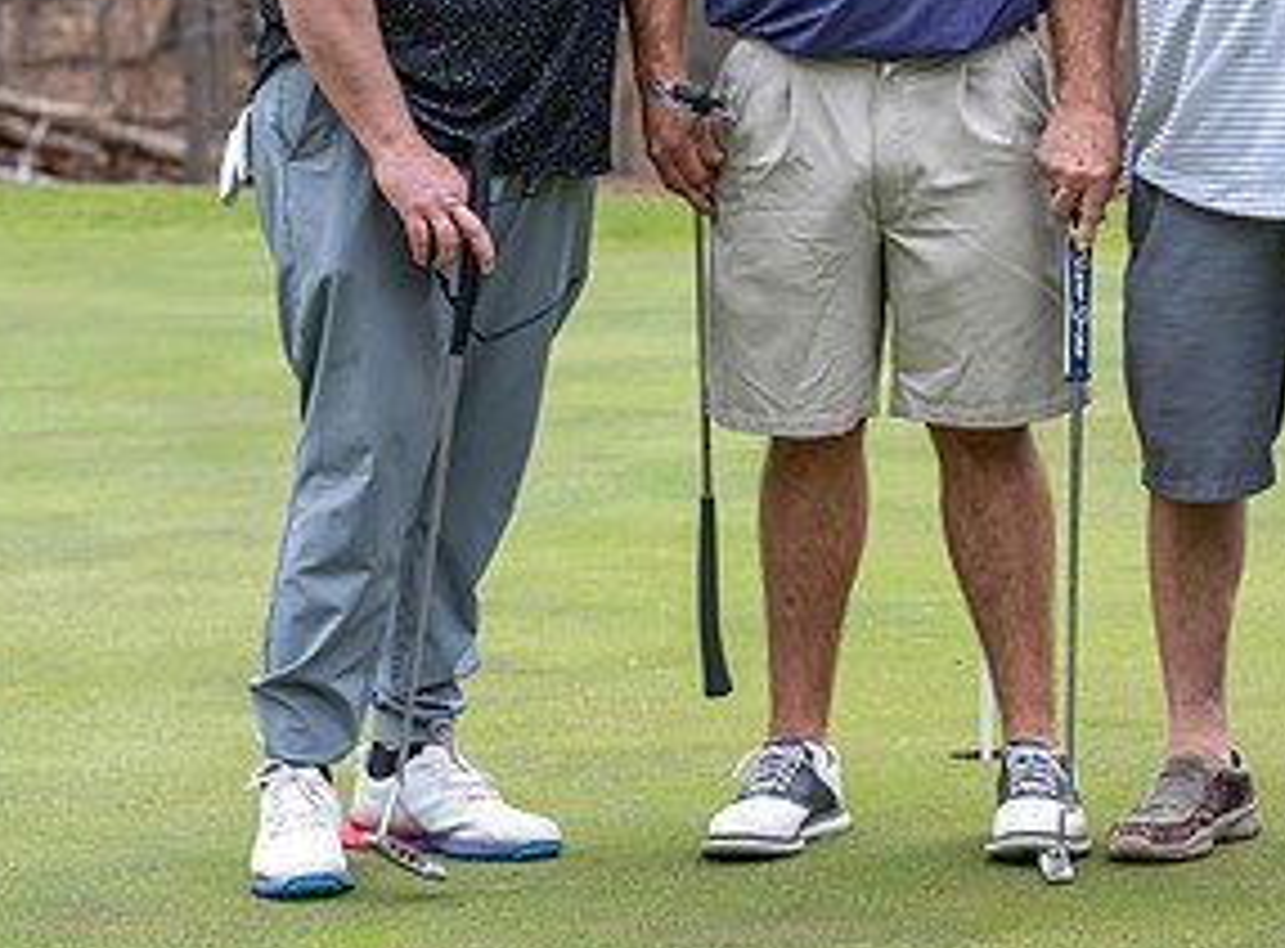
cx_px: 1284
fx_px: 7639
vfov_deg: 7.1
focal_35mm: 207
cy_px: 121
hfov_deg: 9.5
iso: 250
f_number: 5
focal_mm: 93
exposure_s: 1/500
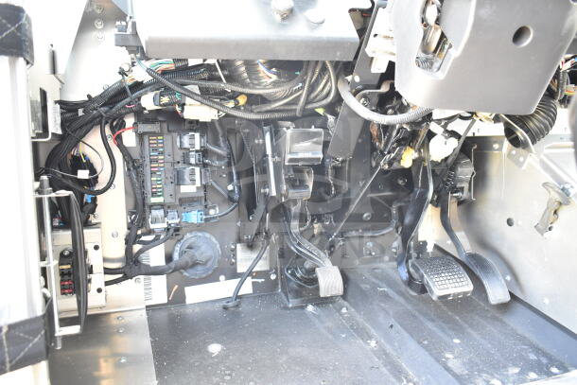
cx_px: 288
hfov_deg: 59.5
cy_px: 192
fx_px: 505
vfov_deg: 41.7
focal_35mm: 32
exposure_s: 1/30
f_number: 3.8
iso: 1600
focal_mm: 21
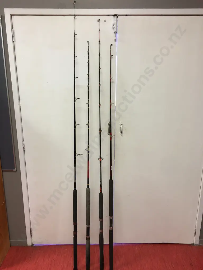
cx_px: 102
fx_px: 227
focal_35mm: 29
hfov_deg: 48.2
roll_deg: -0.8
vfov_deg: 61.7
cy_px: 135
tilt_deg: -14.2
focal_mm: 4.15
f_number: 2.2
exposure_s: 1/17
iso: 50
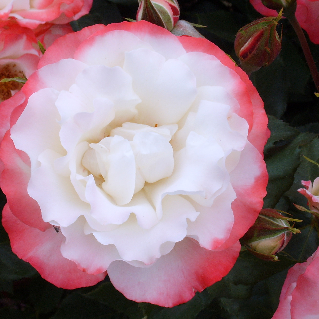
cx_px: 125
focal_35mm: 113
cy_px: 160
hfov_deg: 15.4
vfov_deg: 15.4
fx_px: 1178
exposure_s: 1/125
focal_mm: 15.7
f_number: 9.4
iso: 50
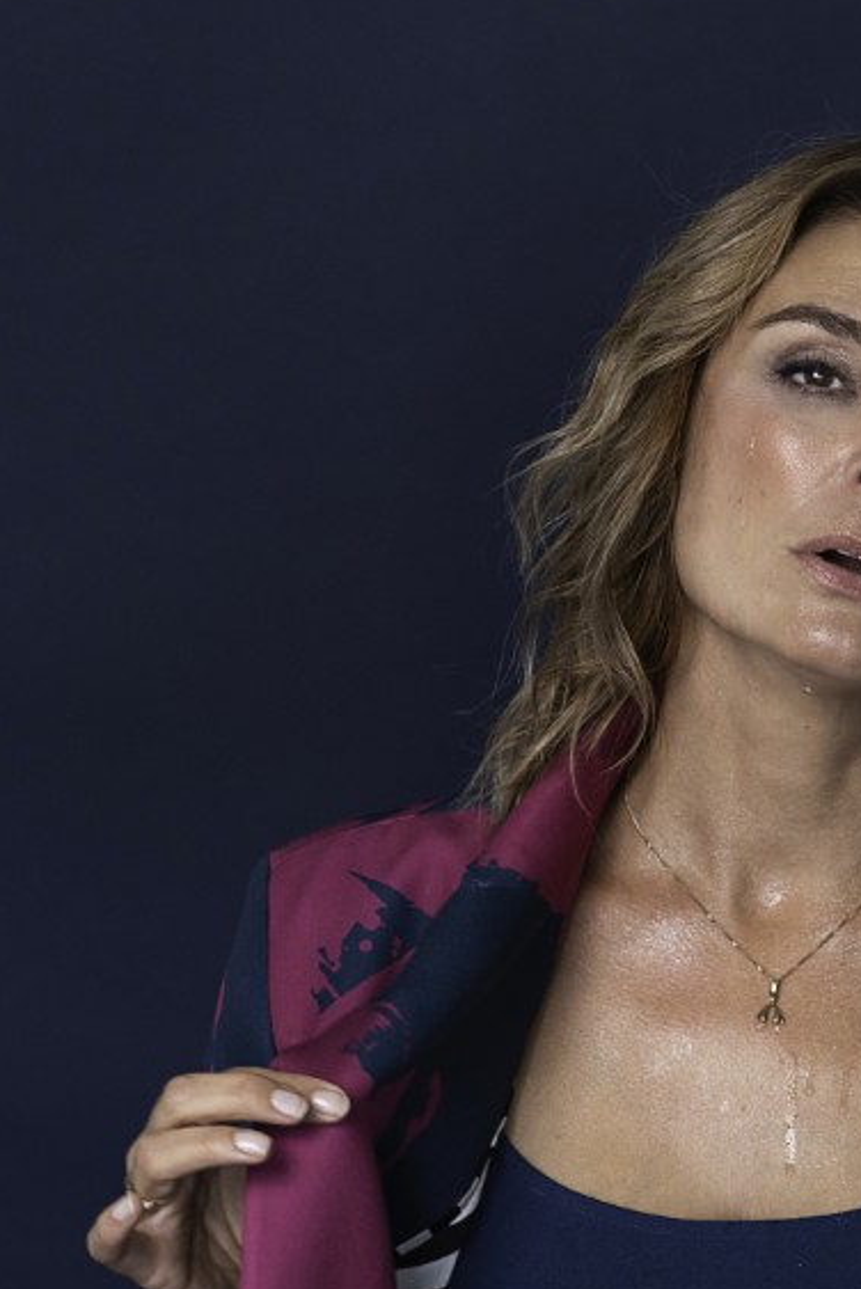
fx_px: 5768
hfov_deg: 8.5
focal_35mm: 161
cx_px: 708
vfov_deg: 12.8
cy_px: 671
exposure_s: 1/125
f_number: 4
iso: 640
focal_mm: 56
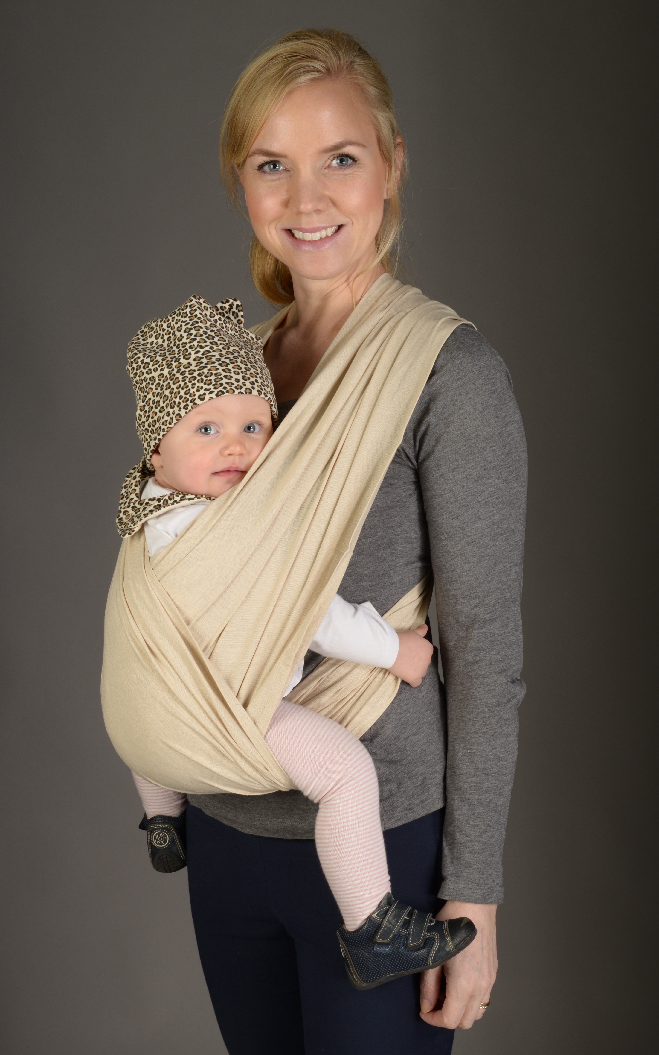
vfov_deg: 35.1
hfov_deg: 22.4
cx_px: 322
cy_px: 528
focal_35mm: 58
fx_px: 1667
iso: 100
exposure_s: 1/250
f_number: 16
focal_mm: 56
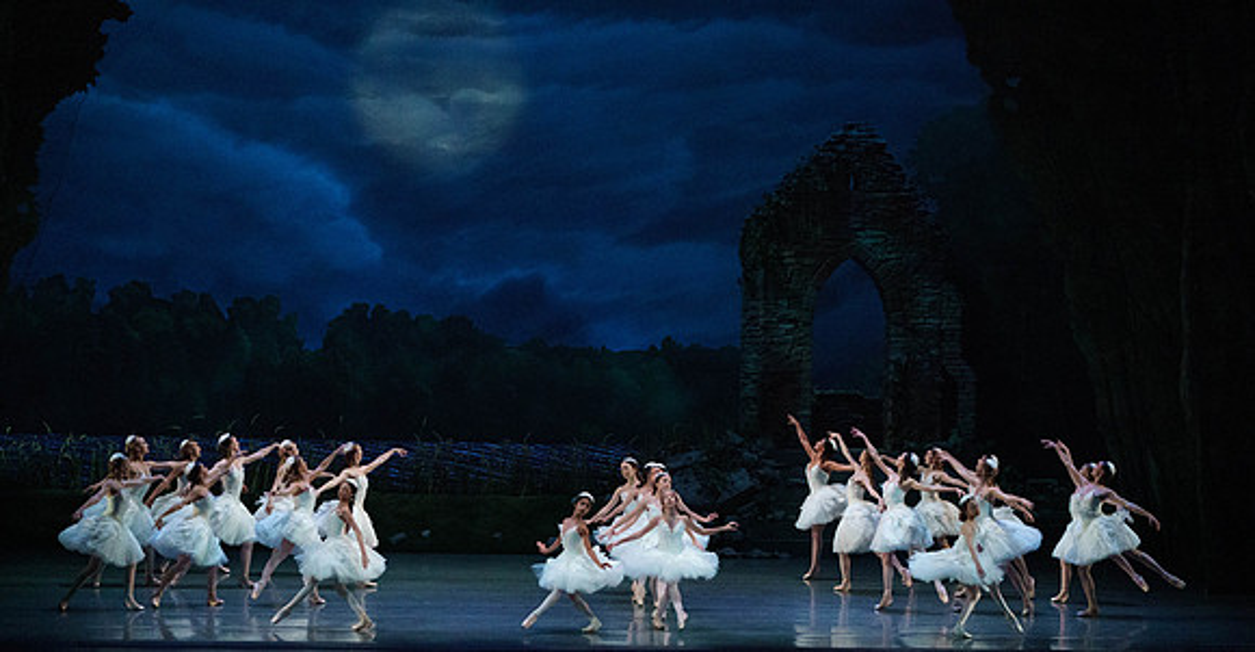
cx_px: 629
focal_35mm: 107
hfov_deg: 20.3
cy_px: 414
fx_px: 3510
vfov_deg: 10.6
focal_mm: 100
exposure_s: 1/250
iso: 8000
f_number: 5.6
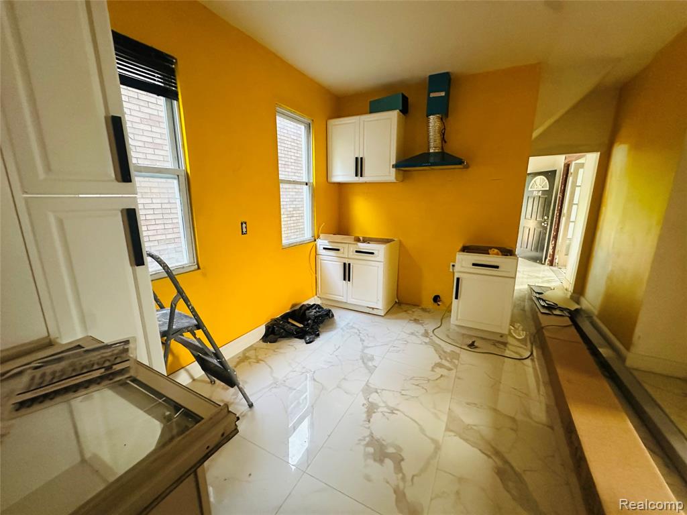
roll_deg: +0.1
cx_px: 344
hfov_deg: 102.1
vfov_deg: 85.7
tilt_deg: -11.5
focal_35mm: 14
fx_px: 278
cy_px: 258
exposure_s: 1/60
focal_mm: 2.22
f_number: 2.2
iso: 800
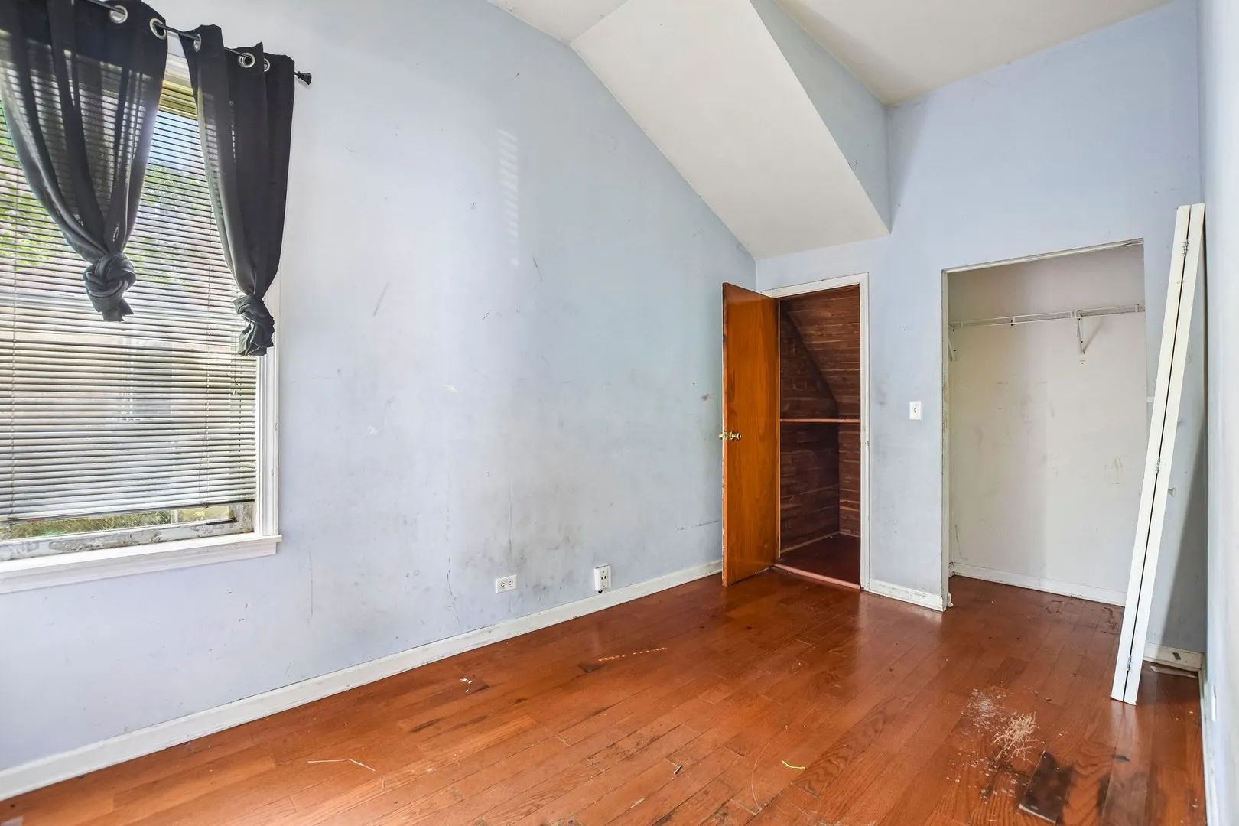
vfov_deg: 77.3
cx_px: 620
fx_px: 516
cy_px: 413
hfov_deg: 100.4
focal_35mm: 15
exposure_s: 1/3.33
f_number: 8
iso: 400
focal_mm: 10
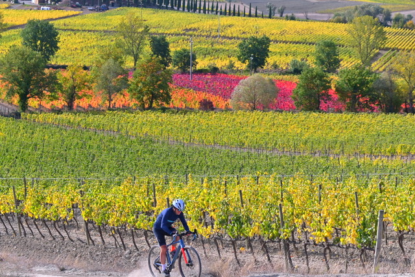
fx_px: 1211
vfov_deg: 13.0
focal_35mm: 105
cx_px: 208
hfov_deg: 19.5
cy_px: 138
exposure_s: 1/1250
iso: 250
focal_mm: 70
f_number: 5.6
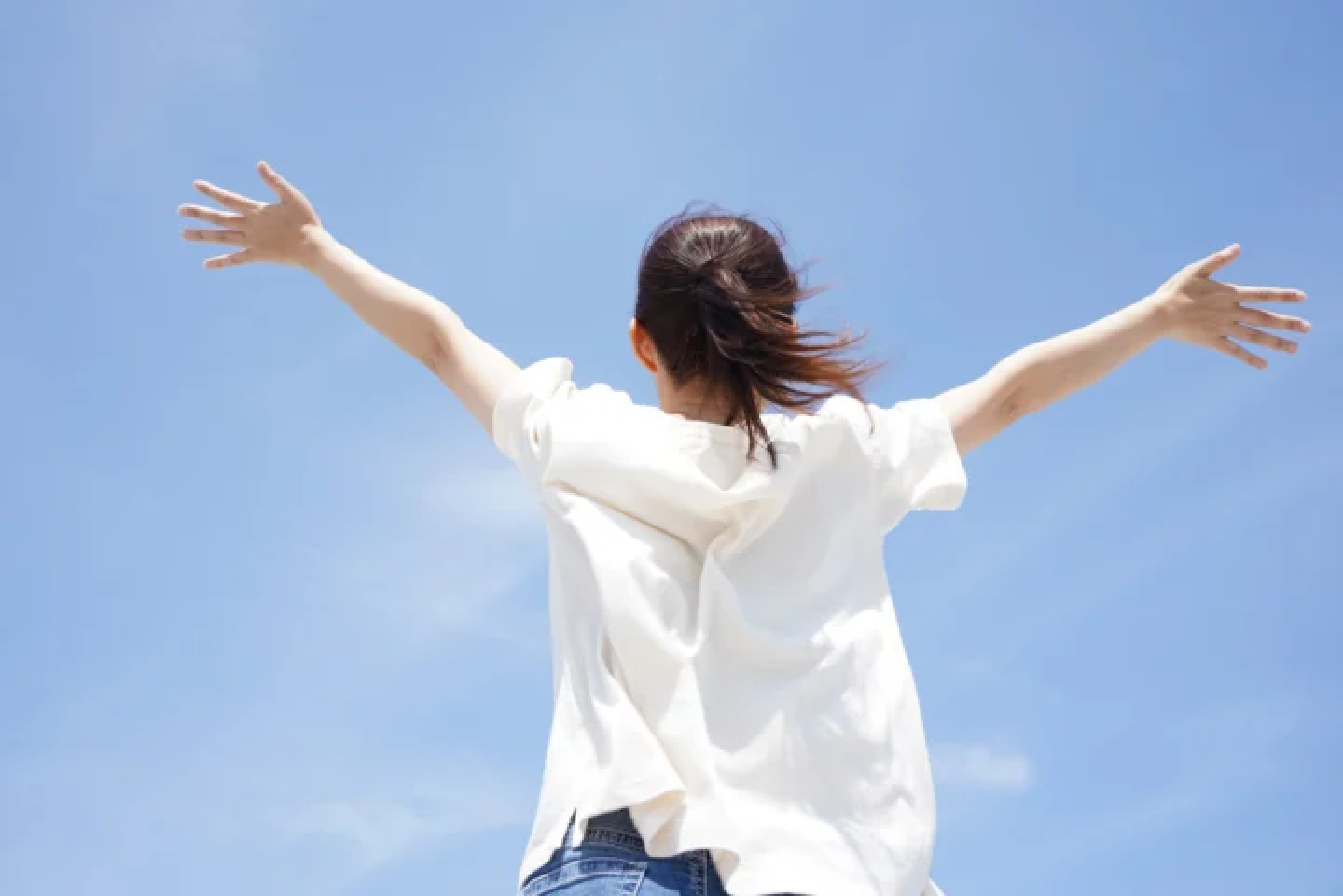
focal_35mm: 35
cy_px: 448
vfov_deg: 37.9
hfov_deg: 54.4
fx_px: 1306
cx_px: 672
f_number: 9
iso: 100
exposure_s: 1/160
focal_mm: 35
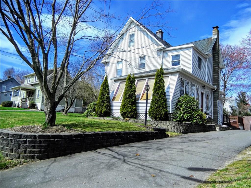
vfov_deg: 54.8
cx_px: 126
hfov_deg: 69.5
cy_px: 94
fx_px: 181
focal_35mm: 25
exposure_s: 1/1600
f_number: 3.5
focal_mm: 4.5
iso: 100
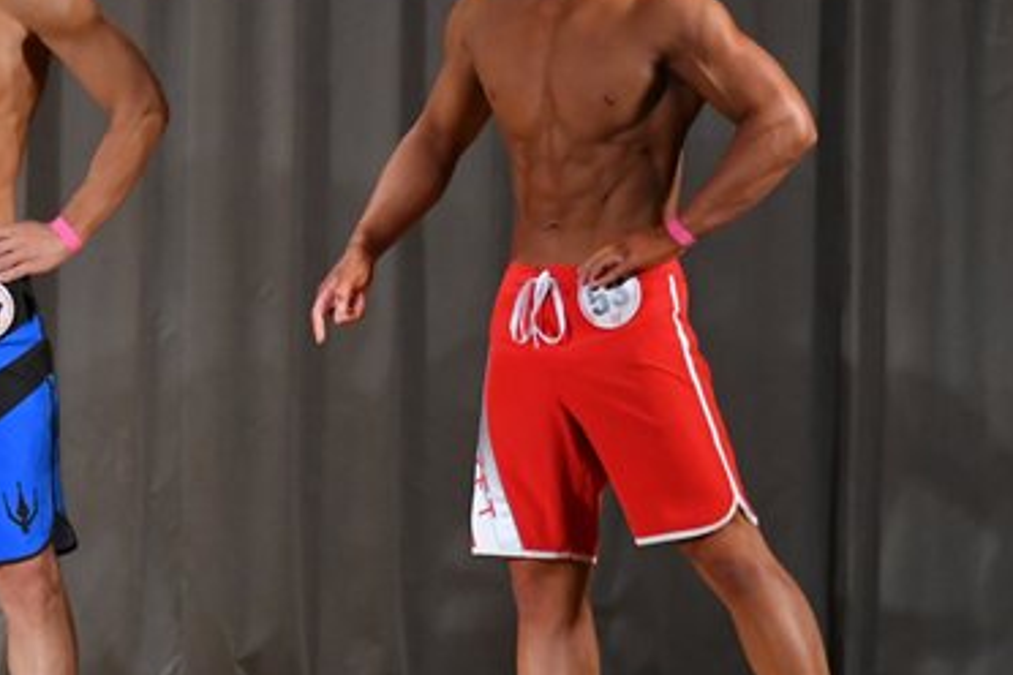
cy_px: 313
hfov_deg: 4.4
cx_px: 157
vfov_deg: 2.9
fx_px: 13196
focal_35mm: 469
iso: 3200
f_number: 5.6
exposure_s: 1/400
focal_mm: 150
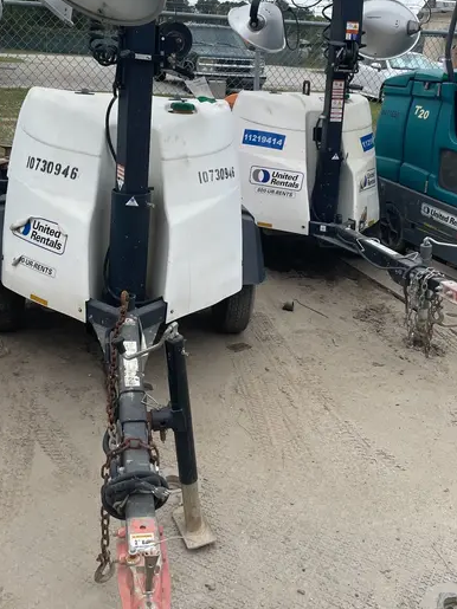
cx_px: 205
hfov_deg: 38.6
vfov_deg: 49.4
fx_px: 652
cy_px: 212
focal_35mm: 37
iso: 50
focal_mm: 4.2
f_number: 1.6
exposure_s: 1/3205
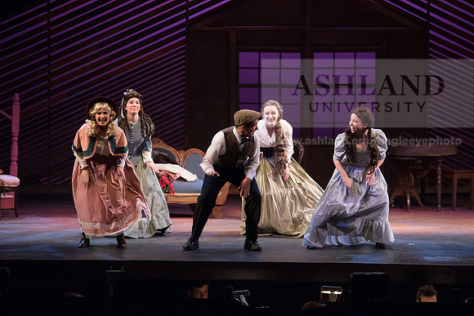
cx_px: 237
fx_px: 1844
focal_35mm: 140
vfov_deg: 9.8
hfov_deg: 14.7
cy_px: 158
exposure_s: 1/500
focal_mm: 140
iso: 3200
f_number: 3.5
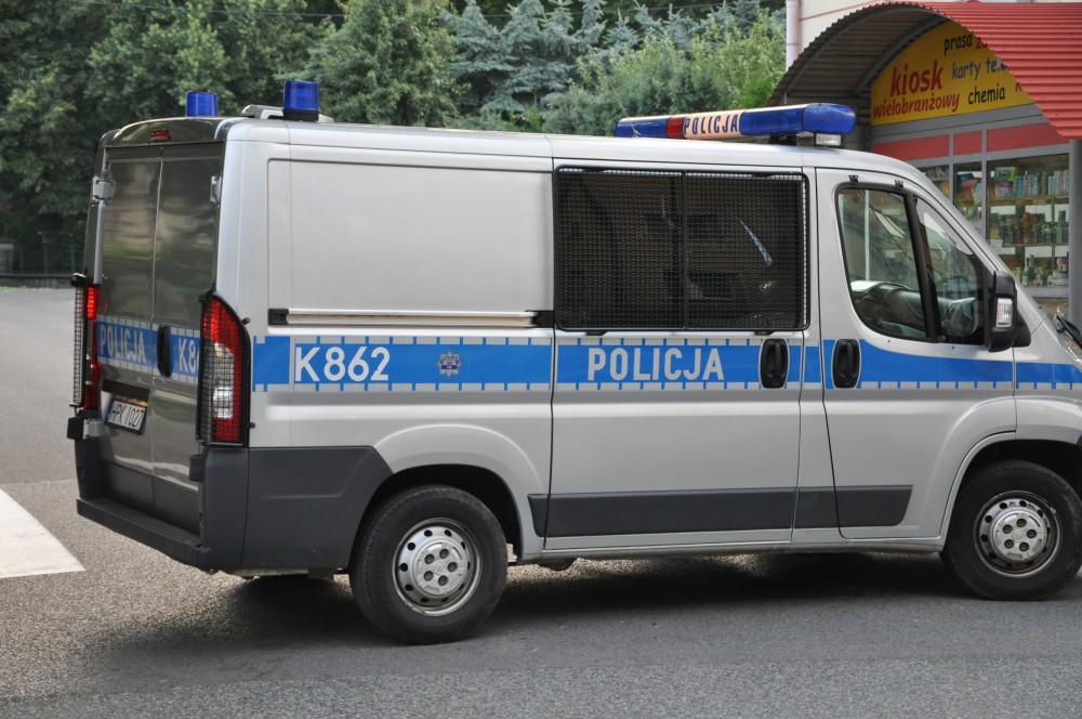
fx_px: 2251
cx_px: 541
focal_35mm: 75
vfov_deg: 18.1
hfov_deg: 27.0
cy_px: 360
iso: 800
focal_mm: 50
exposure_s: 1/50
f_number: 5
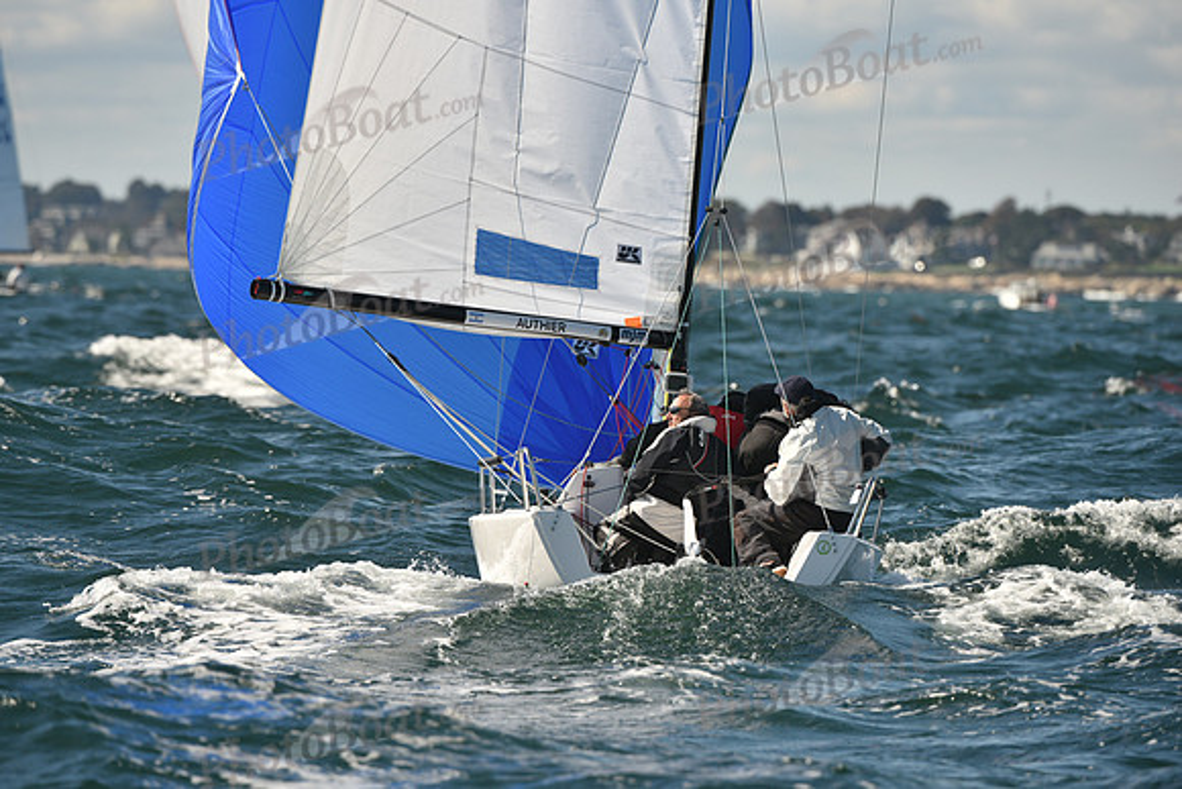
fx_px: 13136
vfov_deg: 3.4
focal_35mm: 400
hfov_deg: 5.2
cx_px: 591
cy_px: 394
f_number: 7.1
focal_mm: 400
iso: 250
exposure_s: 1/1250
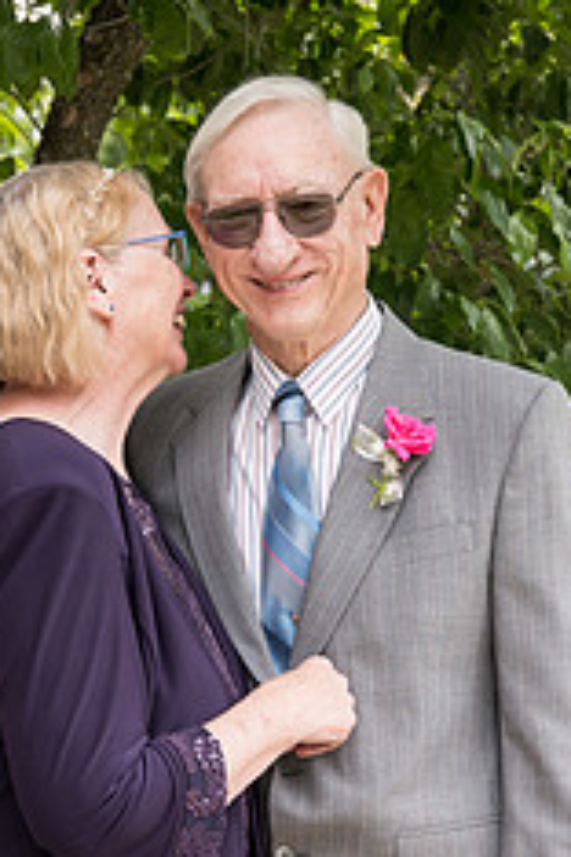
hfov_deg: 14.2
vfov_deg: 21.0
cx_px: 179
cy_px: 667
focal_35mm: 96
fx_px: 2284
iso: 400
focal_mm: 50
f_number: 5
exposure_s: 1/500
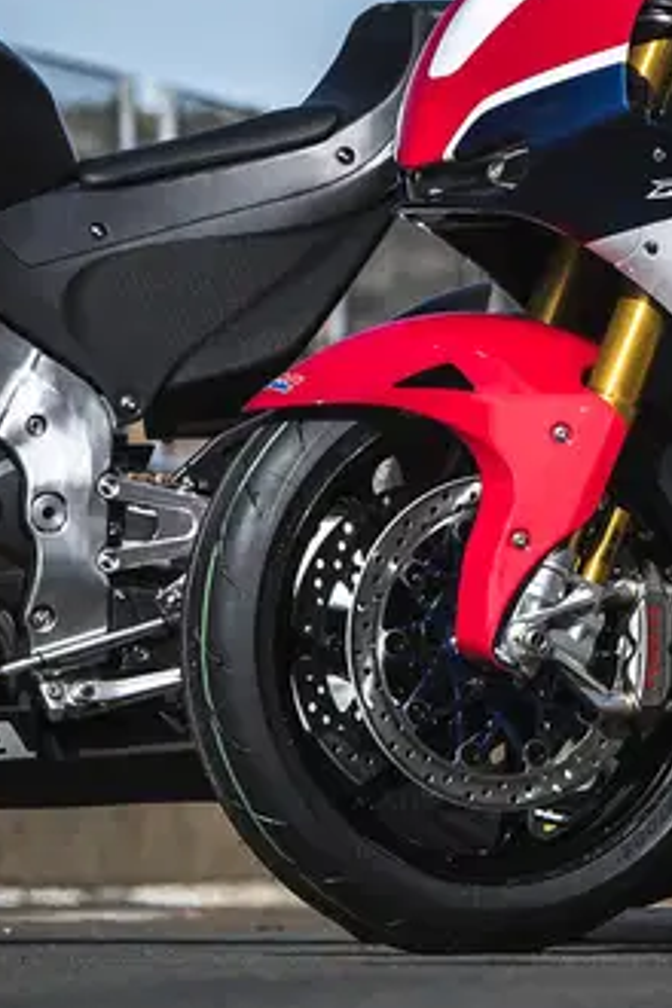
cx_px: 666
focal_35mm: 509
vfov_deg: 4.0
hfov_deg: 2.7
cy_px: -69
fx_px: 14251
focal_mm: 140
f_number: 5.6
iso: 160
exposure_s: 1/400
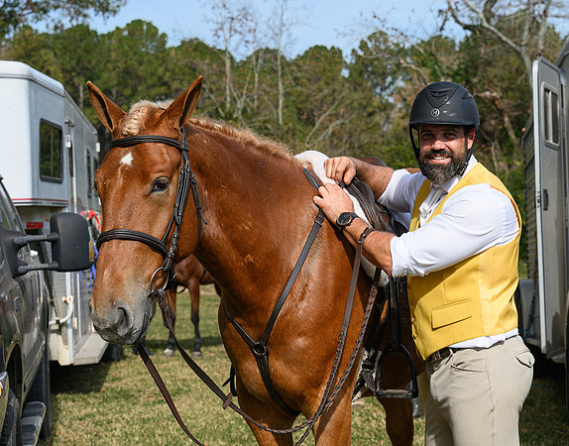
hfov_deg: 22.0
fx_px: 1465
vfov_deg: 17.3
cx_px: 339
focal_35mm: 88
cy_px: 195
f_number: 6.3
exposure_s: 1/800
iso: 400
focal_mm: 70
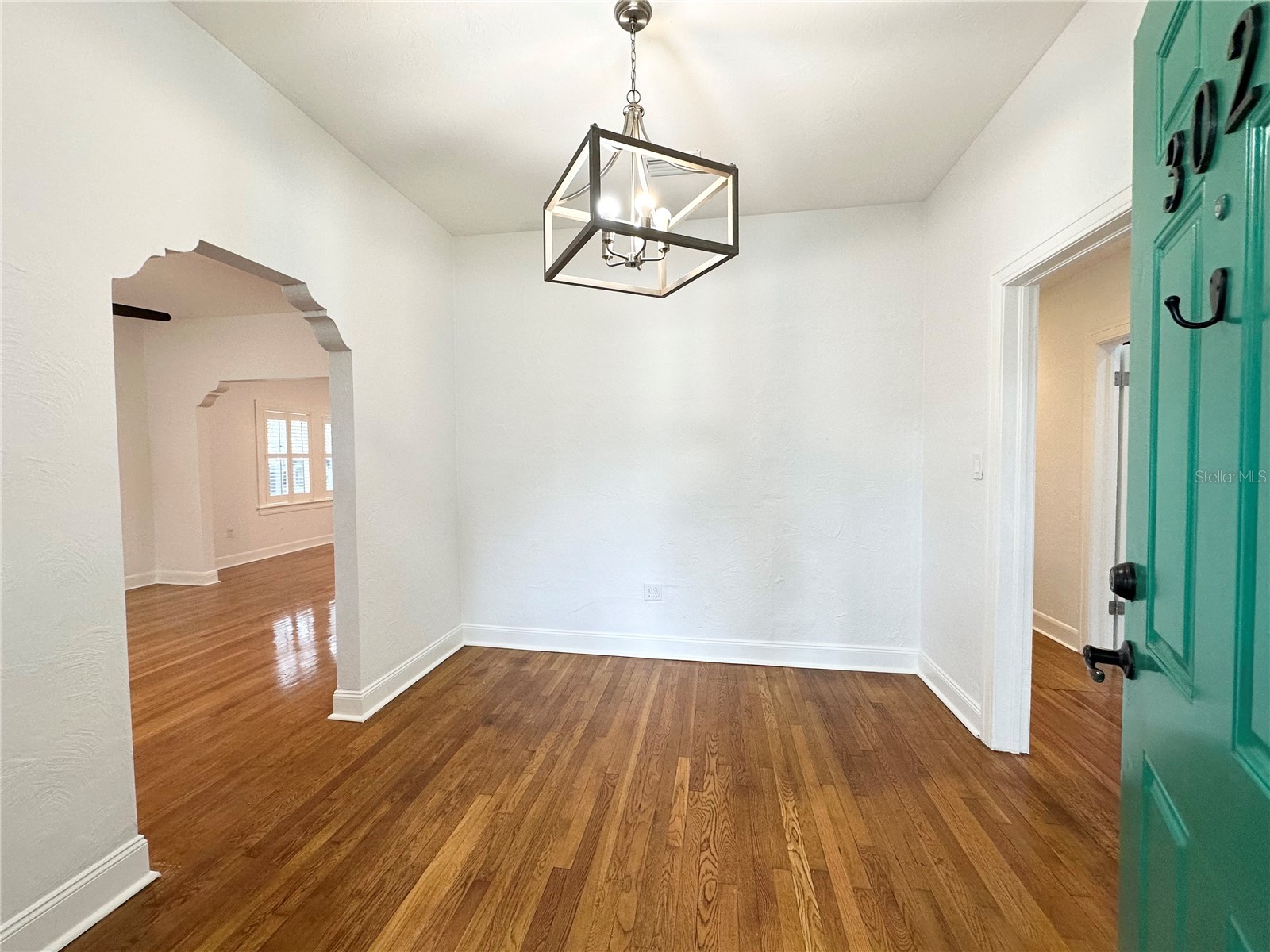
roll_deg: -0.3
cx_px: 635
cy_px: 476
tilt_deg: -1.8
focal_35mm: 14
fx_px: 514
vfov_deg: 85.7
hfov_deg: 102.1
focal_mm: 2.22
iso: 125
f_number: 2.2
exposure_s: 1/120
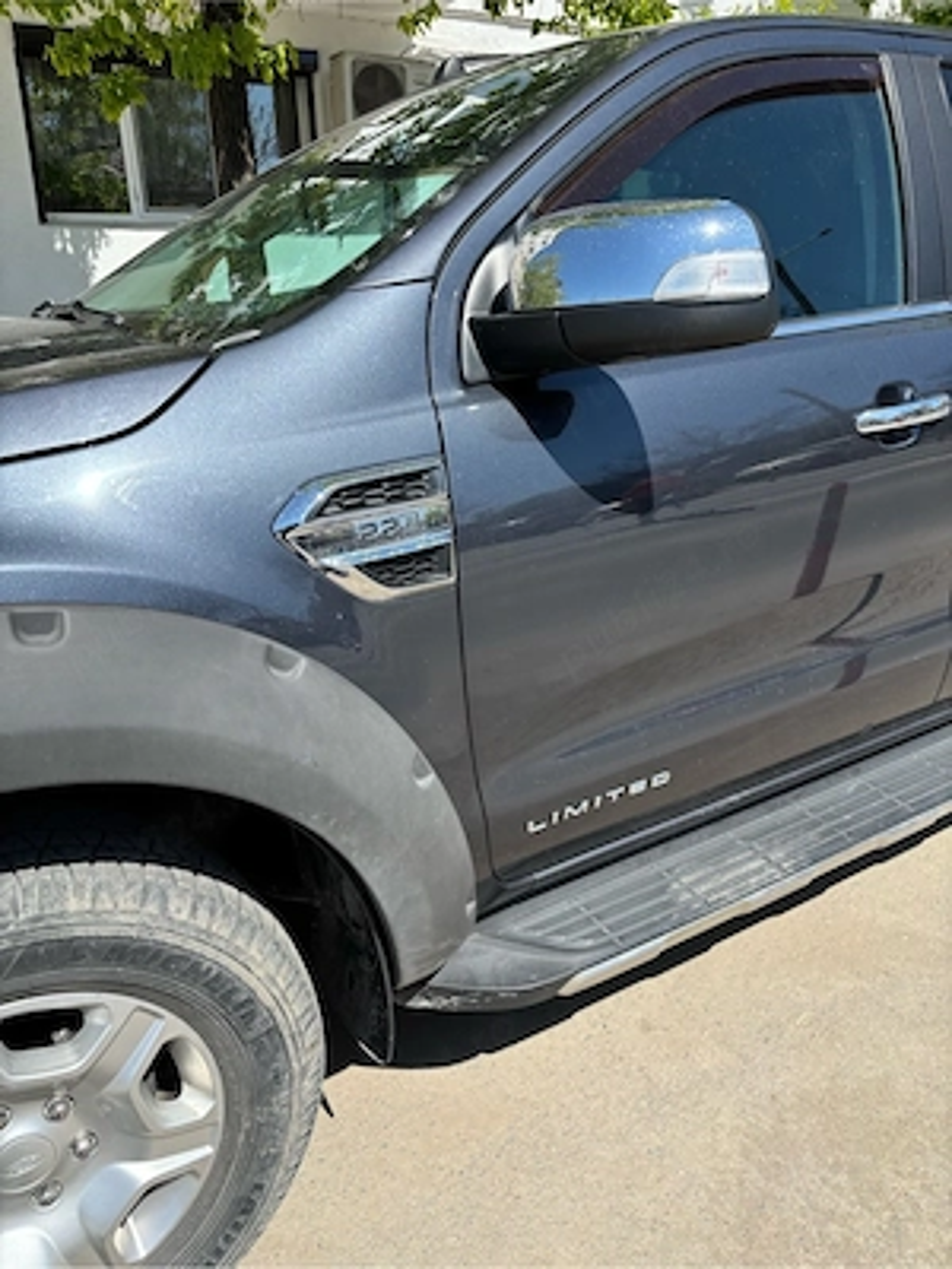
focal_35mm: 26
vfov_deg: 67.3
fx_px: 953
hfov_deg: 53.1
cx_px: 476
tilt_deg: -18.8
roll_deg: +0.8
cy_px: 634
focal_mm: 5.96
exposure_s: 1/2105
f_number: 1.6
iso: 50
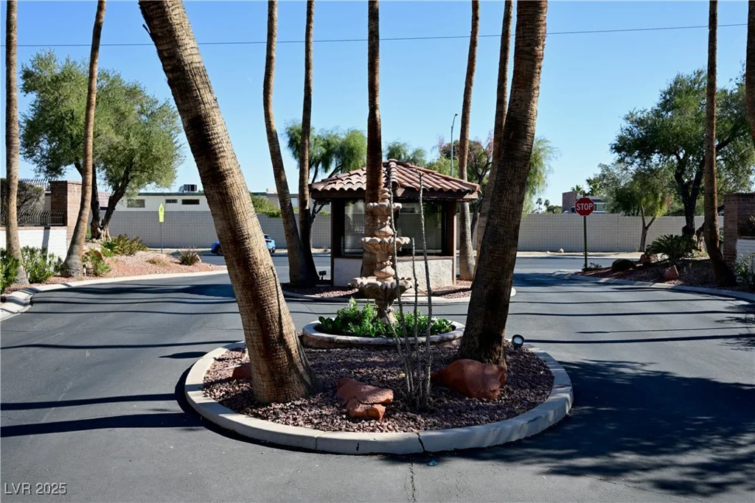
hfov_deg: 61.9
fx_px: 629
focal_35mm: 30
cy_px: 252
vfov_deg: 43.6
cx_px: 378
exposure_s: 1/60
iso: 100
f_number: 13
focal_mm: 30
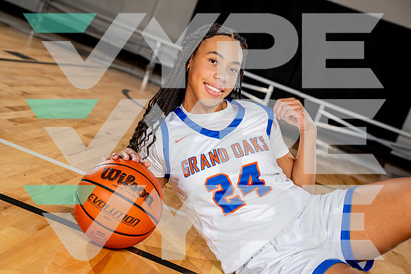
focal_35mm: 62
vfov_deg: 21.9
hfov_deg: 32.4
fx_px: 708
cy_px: 137
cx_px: 206
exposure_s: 1/250
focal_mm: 62
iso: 200
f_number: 5.6
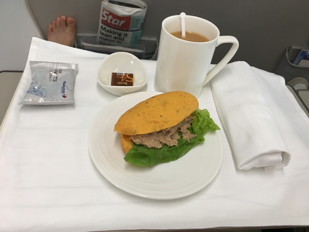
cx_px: 154
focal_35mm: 29
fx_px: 259
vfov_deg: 48.2
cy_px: 116
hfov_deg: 61.7
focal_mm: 4.15
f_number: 2.2
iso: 50
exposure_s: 1/15
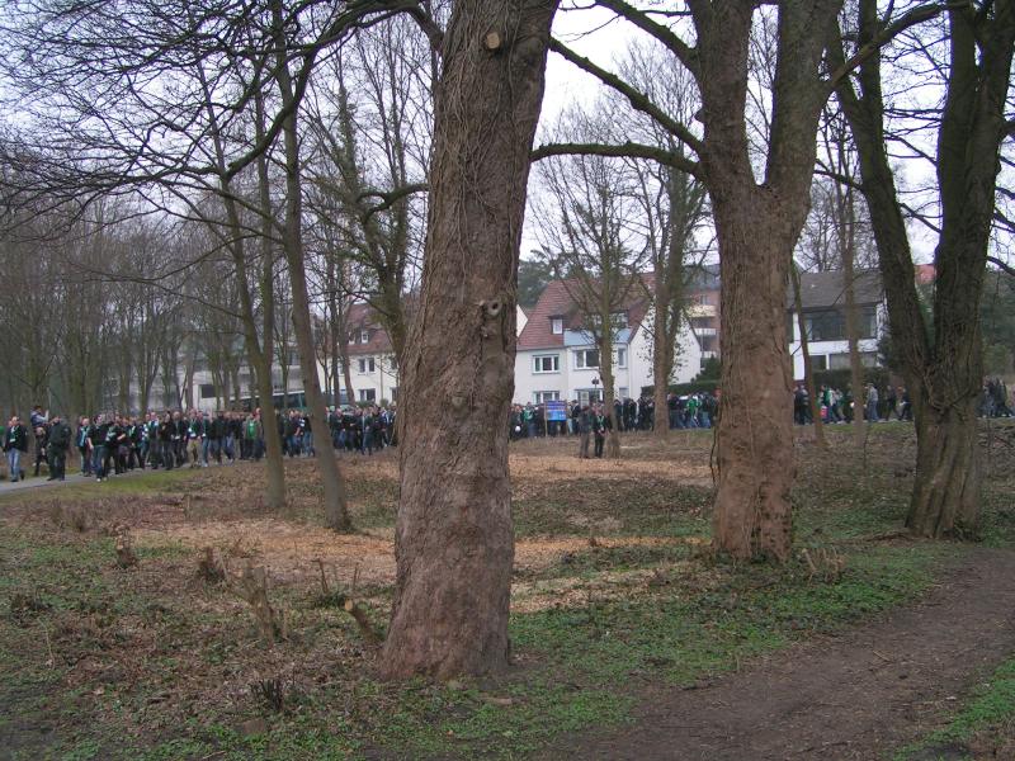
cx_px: 508
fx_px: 1114
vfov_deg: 37.7
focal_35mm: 38
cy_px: 380
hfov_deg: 49.0
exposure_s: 1/320
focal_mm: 5.8
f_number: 2.8
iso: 50
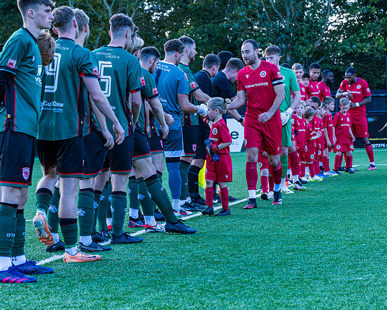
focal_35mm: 124
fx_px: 1415
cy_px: 162
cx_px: 242
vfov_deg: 12.5
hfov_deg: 15.6
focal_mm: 70
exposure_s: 1/200
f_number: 5
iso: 200
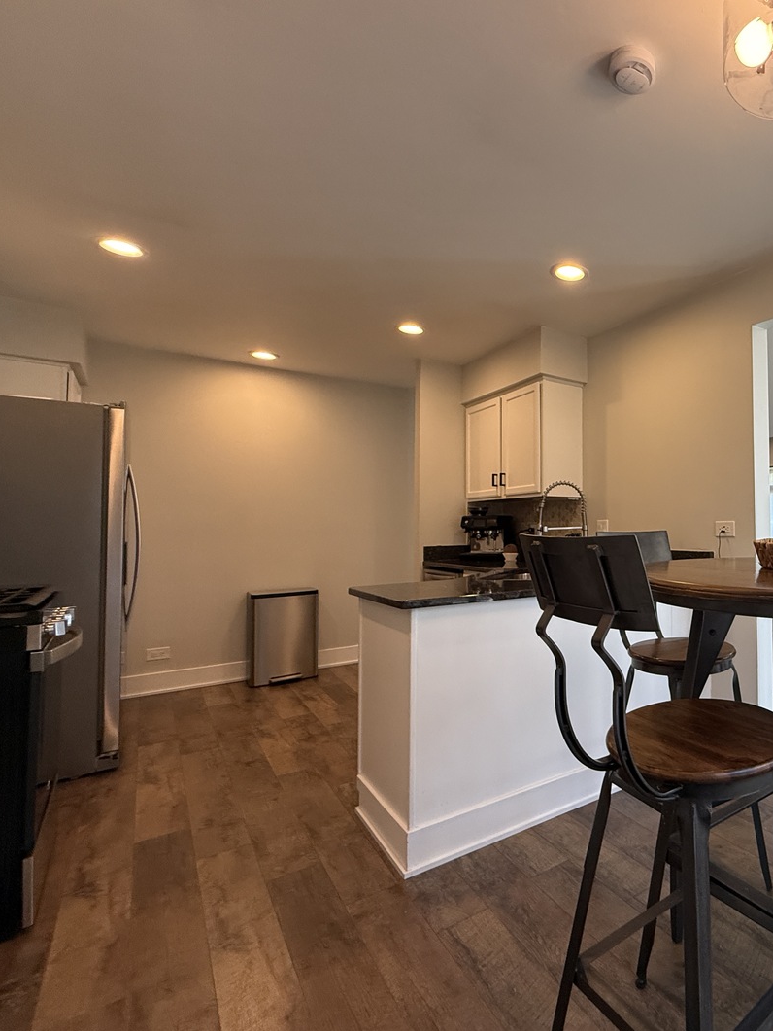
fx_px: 566
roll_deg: -0.3
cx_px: 657
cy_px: 509
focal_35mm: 19
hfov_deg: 60.8
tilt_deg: +3.5
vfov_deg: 84.7
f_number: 2.2
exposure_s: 1/120
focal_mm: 2.22
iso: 250
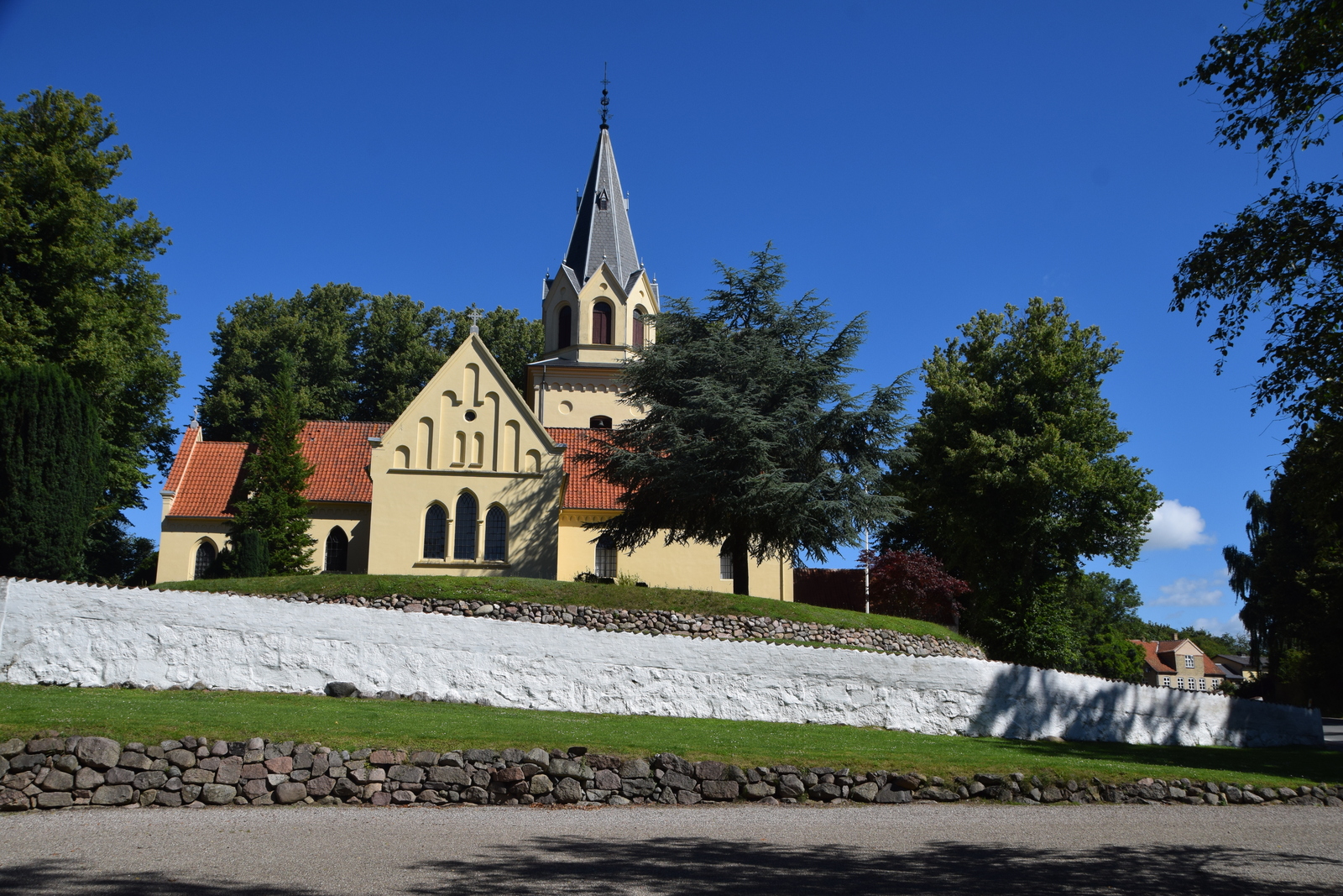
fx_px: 1231
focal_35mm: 33
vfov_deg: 40.0
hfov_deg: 57.2
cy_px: 448
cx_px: 672
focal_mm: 22
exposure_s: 1/500
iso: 200
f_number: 11
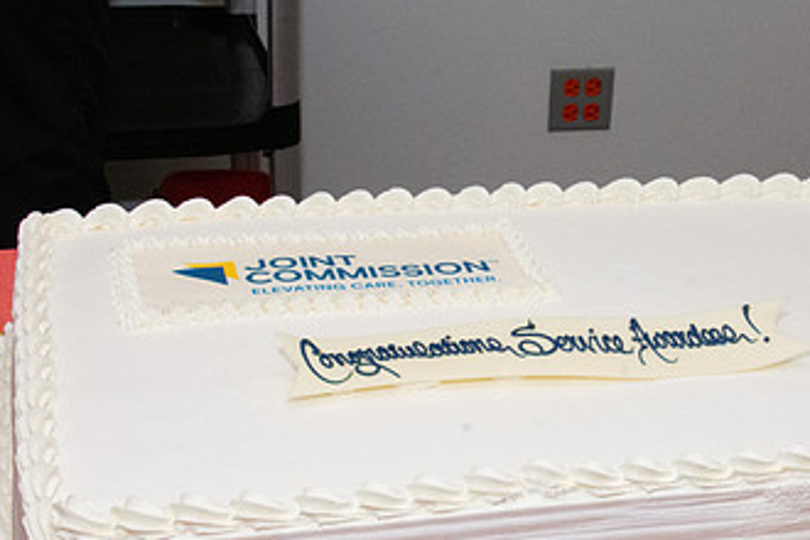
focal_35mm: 79
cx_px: 547
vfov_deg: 17.2
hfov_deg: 25.5
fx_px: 1777
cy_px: 364
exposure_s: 1/160
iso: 5000
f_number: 16
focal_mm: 30
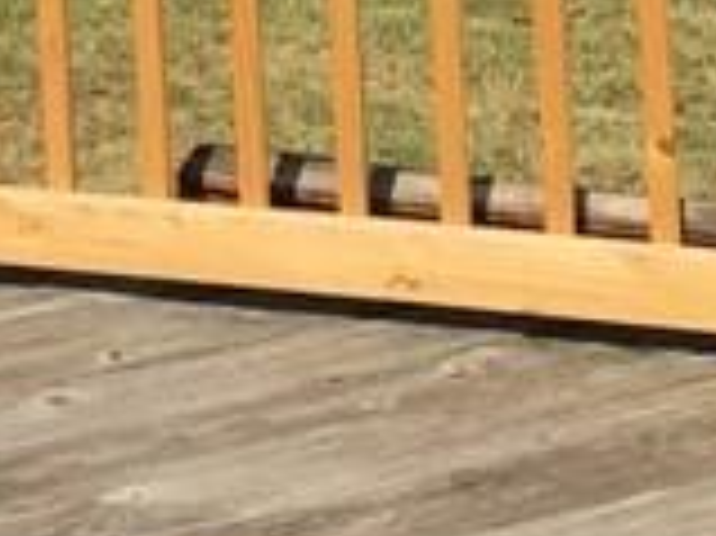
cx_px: -522
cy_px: -1135
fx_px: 3865
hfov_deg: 10.1
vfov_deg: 7.0
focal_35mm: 187
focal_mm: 4.15
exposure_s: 1/1603
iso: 25
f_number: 2.2
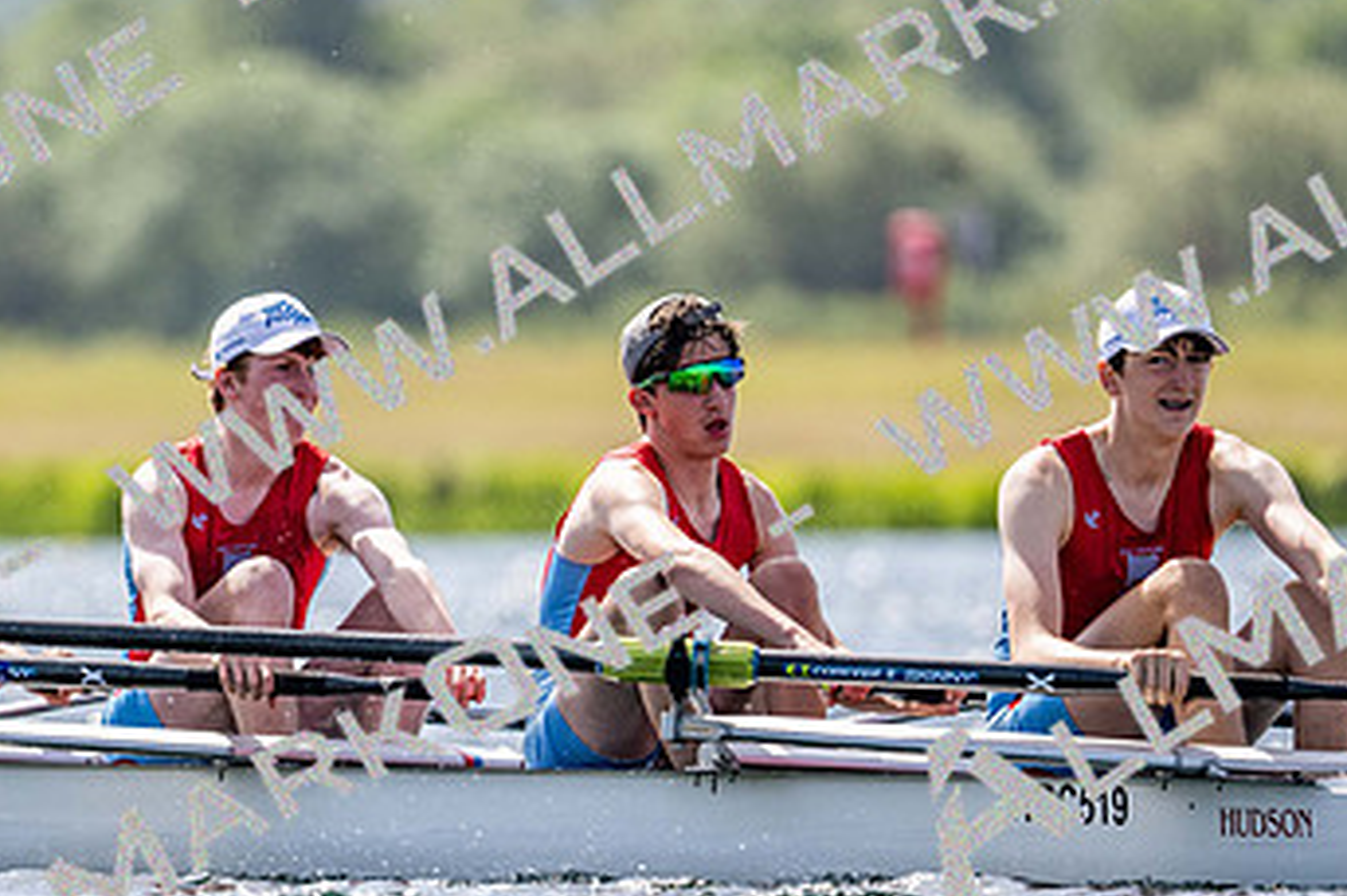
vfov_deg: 2.0
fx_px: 25243
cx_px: 591
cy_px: 542
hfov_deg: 3.1
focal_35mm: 675
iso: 250
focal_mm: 400
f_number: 4.5
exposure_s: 1/2500
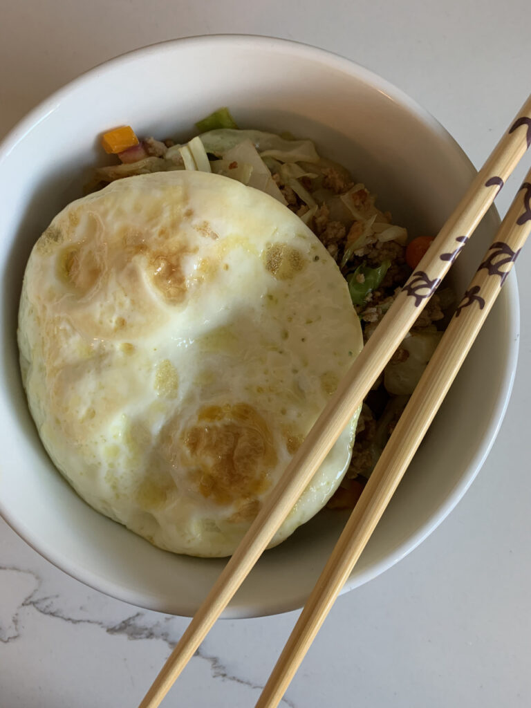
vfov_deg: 67.3
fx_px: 532
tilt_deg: -84.8
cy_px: 354
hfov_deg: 53.1
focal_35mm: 26
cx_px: 266
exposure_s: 1/60
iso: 125
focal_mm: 4.25
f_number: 1.8
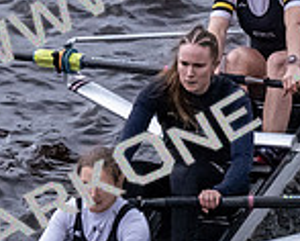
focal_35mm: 1107
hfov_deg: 1.7
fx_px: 9842
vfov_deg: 1.4
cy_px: 84
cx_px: 200
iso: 9000
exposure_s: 1/2000
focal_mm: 200
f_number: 2.8
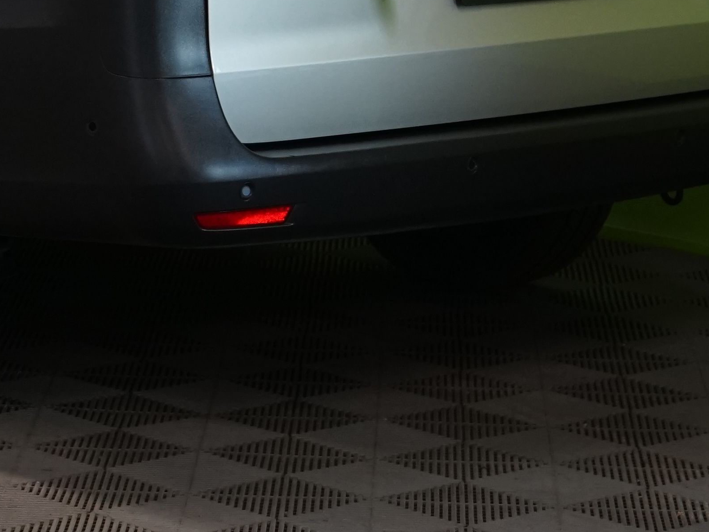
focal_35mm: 188
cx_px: -108
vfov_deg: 7.8
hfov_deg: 10.4
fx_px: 3851
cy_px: -241
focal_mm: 52
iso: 1000
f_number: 5
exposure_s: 1/160
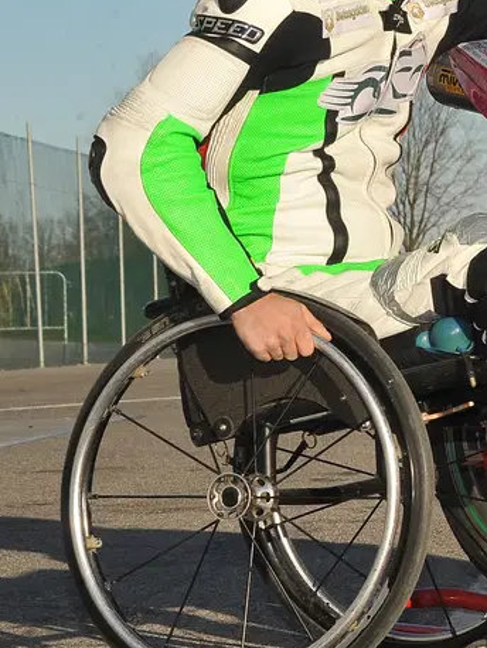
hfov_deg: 6.9
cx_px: 668
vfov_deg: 9.2
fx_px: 4011
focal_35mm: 214
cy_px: 233
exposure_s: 1/250
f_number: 14
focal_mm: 85
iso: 400
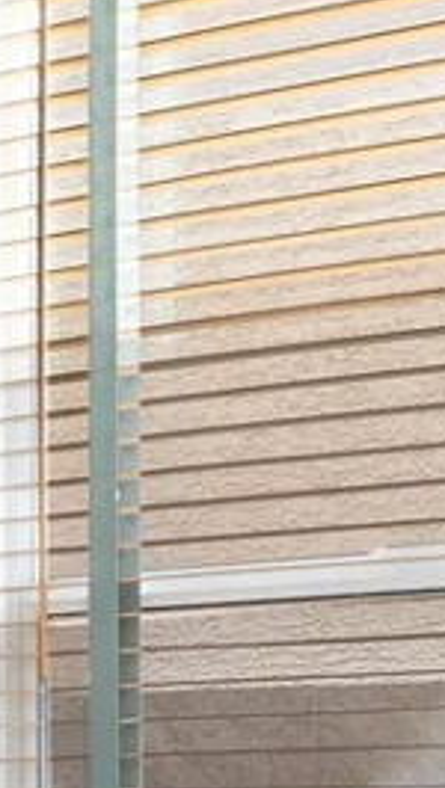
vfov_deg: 14.1
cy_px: 896
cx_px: -1009
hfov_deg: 7.1
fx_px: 3120
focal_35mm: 149
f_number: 8
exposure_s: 1/20
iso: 400
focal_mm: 25
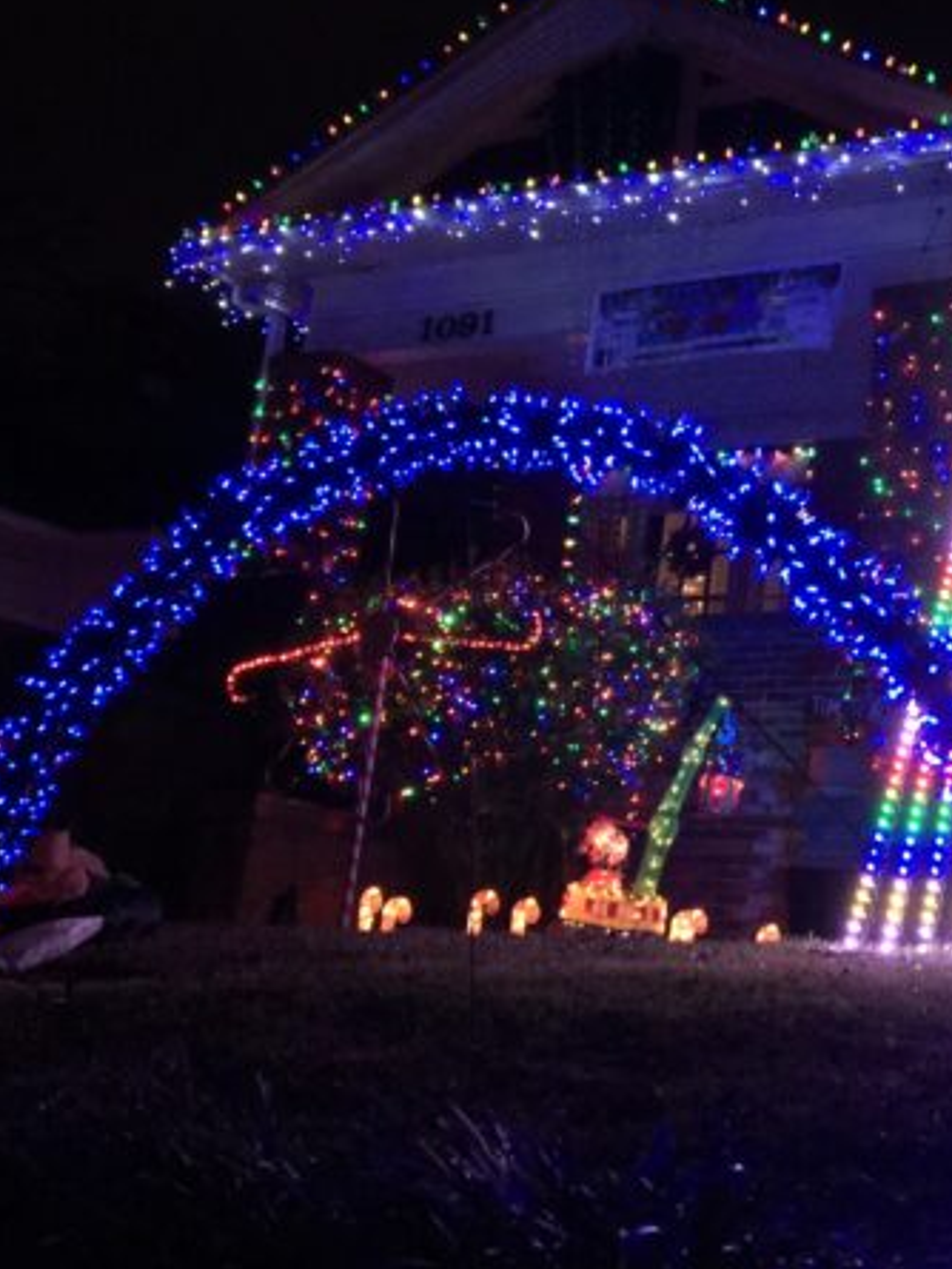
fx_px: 1833
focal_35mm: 50
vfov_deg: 37.9
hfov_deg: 28.1
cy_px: 471
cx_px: 835
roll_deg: -5.5
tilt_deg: +19.0
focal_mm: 4.15
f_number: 2.2
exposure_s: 1/4
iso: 80
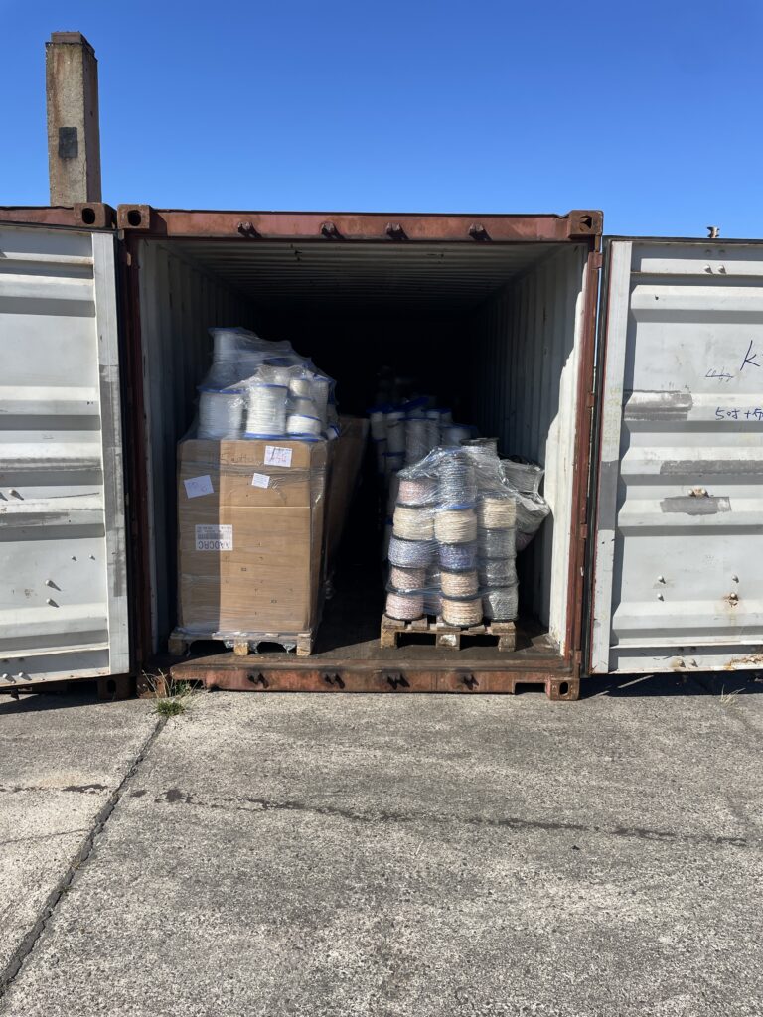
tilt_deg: -8.8
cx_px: 382
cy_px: 508
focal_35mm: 26
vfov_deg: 67.3
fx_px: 764
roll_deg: -1.1
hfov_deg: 53.1
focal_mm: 4.2
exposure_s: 1/3610
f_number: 1.6
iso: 32
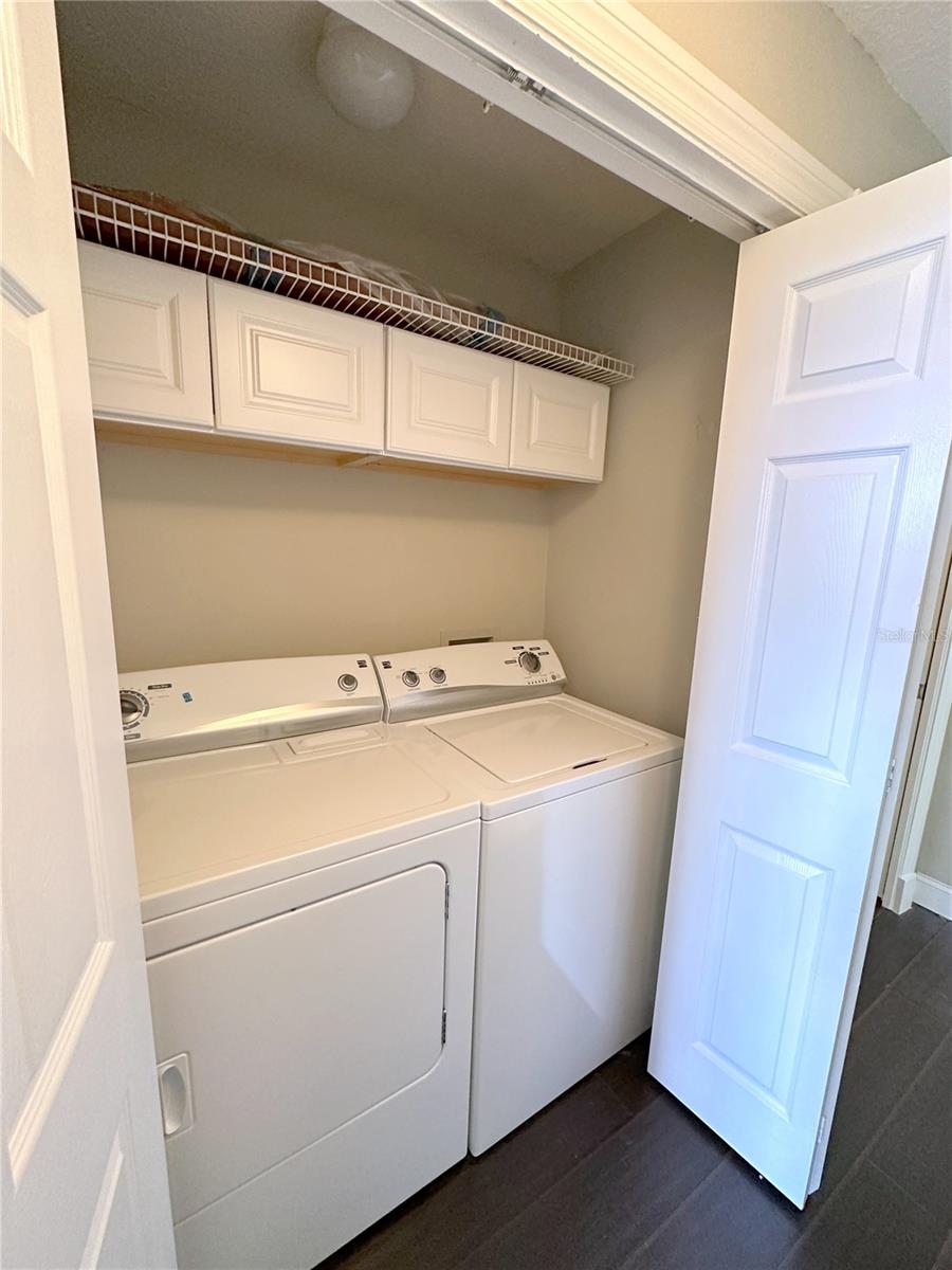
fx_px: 513
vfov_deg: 102.1
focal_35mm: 14
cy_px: 635
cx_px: 476
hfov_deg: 85.7
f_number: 2.2
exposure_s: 1/60
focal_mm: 2.22
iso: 400
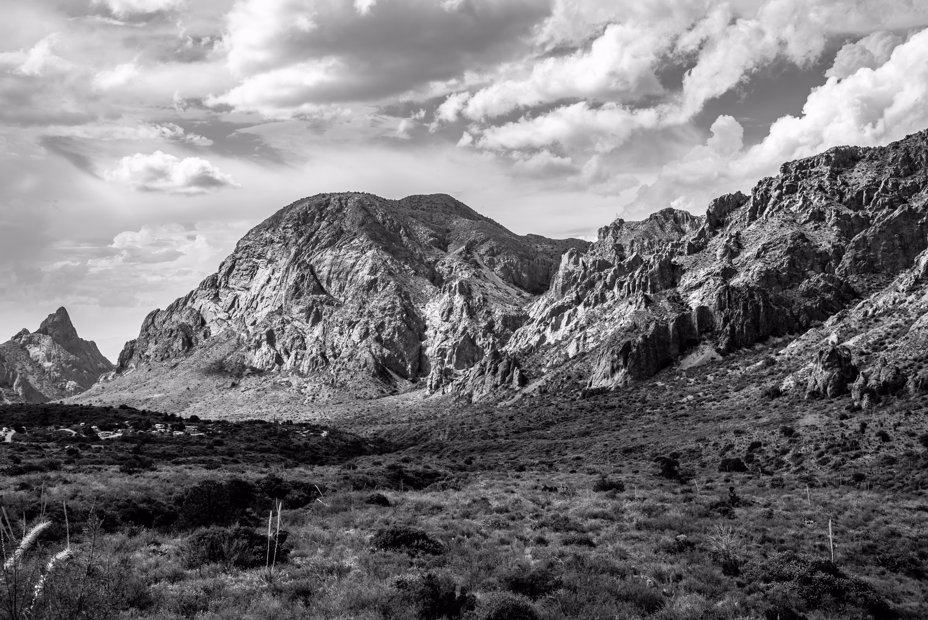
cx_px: 464
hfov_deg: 54.4
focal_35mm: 35
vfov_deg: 37.9
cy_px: 310
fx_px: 903
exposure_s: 1/200
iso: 100
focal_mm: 35
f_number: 8
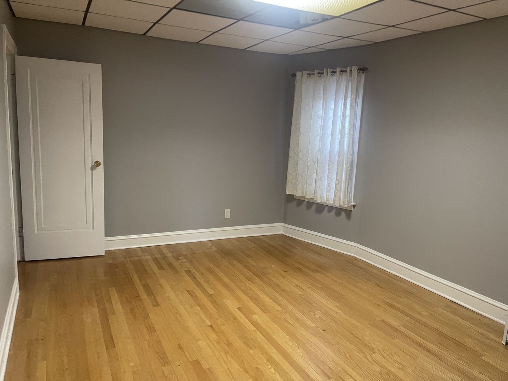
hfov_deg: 69.4
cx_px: 254
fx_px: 367
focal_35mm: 25
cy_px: 190
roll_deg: -1.5
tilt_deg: -8.4
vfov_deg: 54.9
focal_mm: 5.1
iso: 400
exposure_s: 1/60
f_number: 1.6
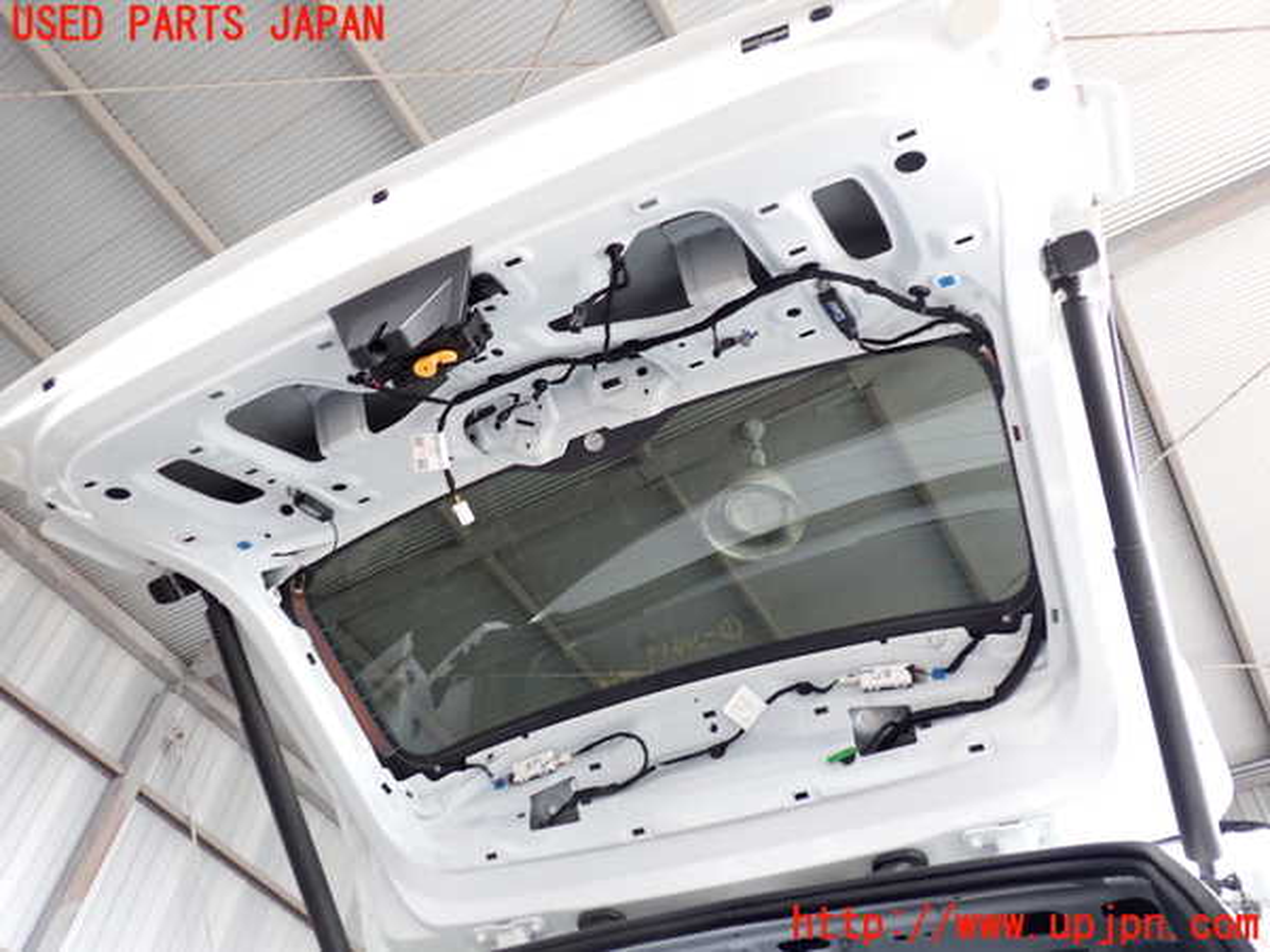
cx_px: 635
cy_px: 476
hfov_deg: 60.0
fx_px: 1101
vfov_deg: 46.8
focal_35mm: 30
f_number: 2.3
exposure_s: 1/60
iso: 160
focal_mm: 5.4
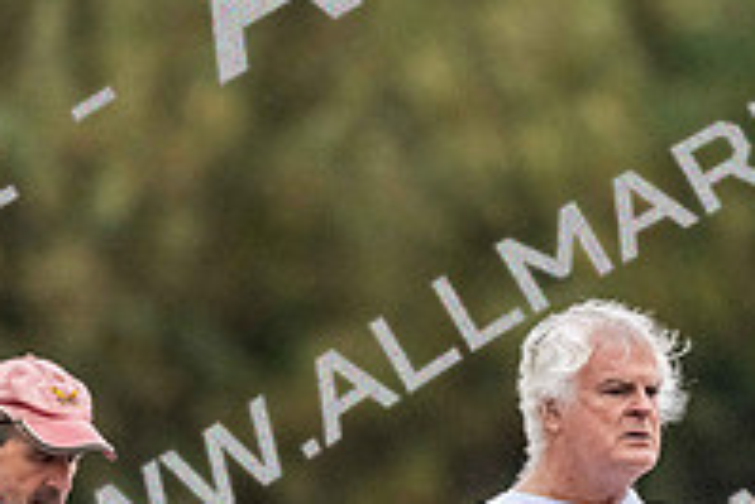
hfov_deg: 1.2
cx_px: 414
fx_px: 36706
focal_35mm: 1749
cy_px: 639
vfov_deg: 0.8
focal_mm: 600
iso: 3600
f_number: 4
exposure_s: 1/2500
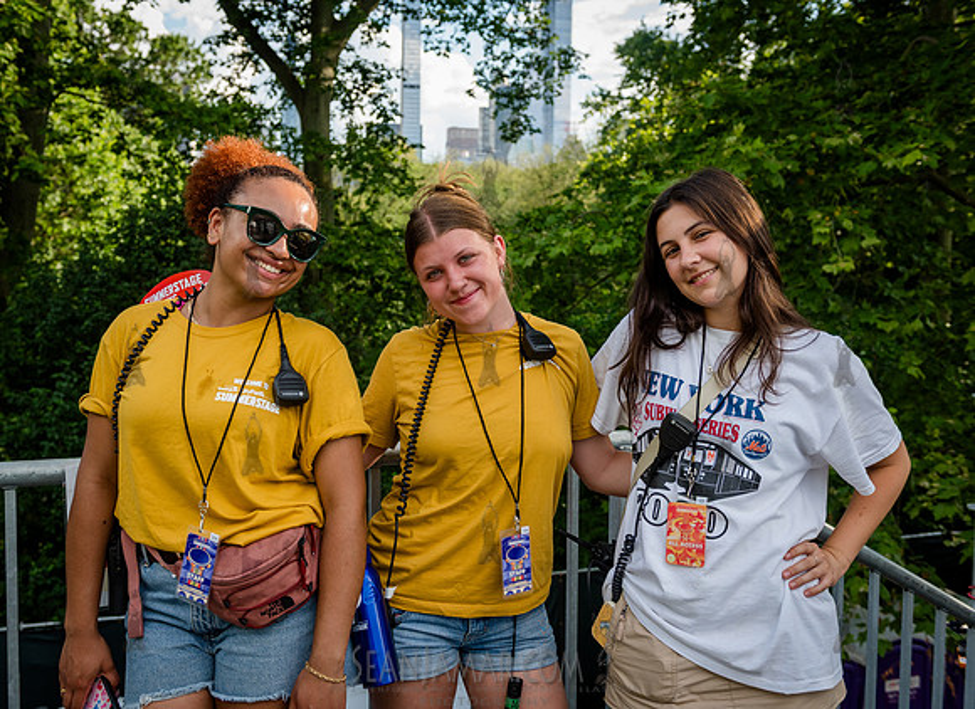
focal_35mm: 37
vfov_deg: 37.6
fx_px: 1041
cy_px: 343
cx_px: 435
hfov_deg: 50.1
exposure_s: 1/800
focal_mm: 34
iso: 400
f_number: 4
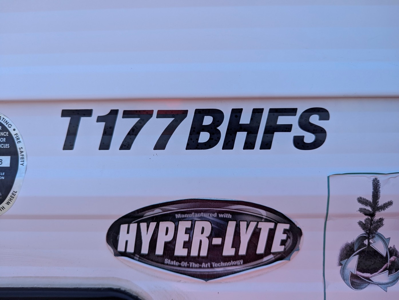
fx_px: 277
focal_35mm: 24
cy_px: 150
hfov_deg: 71.5
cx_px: 200
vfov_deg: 56.9
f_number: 1.85
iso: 48
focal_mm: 6.81
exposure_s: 1/694
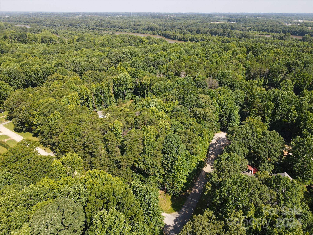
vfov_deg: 56.8
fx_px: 217
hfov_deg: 71.6
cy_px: 118
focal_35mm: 24
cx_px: 156
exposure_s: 1/20
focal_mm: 4.5
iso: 100
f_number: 2.8
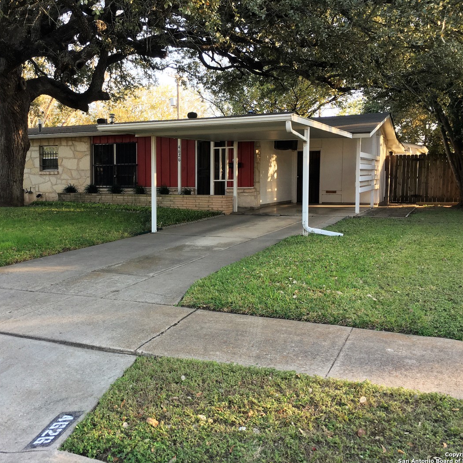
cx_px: 176
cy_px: 228
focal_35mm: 35
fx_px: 530
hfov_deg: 46.8
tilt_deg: -2.9
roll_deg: +0.3
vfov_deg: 47.2
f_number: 2.2
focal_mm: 4.15
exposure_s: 1/120
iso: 40
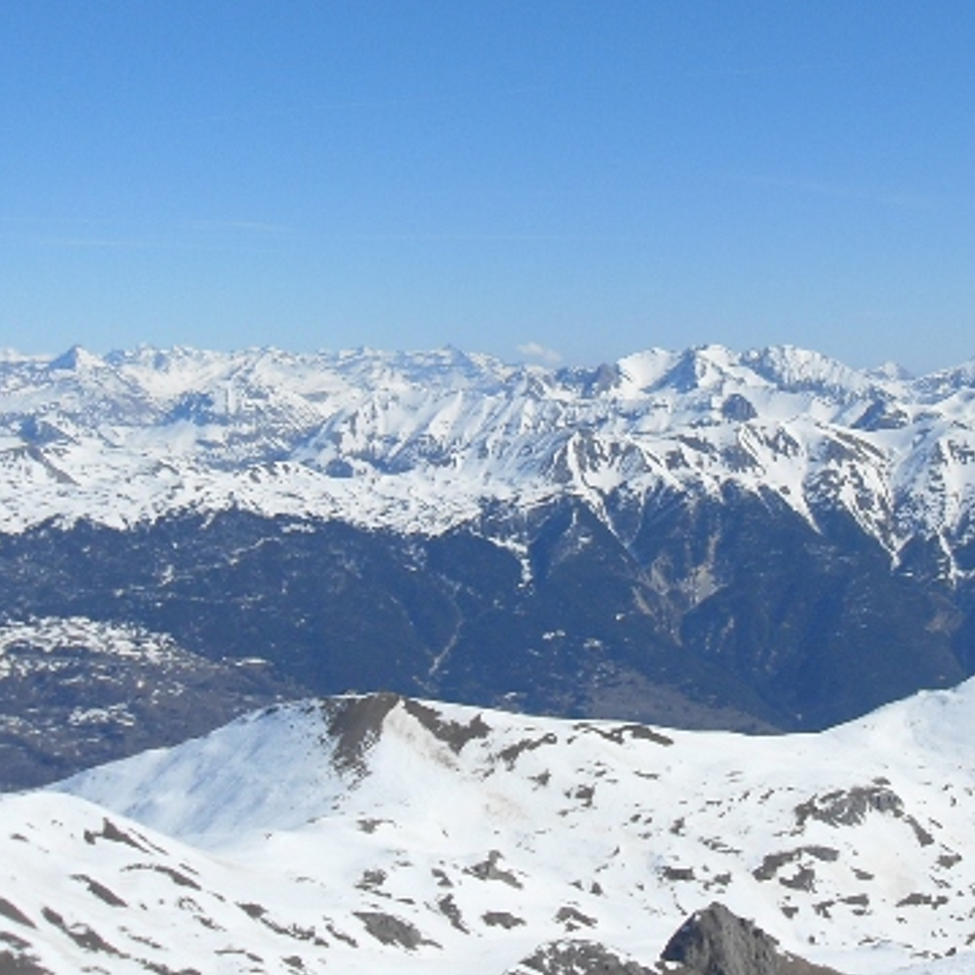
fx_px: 2199
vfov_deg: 25.0
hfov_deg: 23.8
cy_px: 394
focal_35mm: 69
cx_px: 994
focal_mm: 6.3
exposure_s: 1/500
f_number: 7
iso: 80
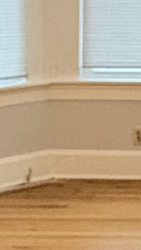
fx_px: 1036
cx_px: 167
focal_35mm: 156
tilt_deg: -4.7
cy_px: 22
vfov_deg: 13.6
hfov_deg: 7.7
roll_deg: -0.4
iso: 800
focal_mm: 2.22
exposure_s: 1/40
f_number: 2.2
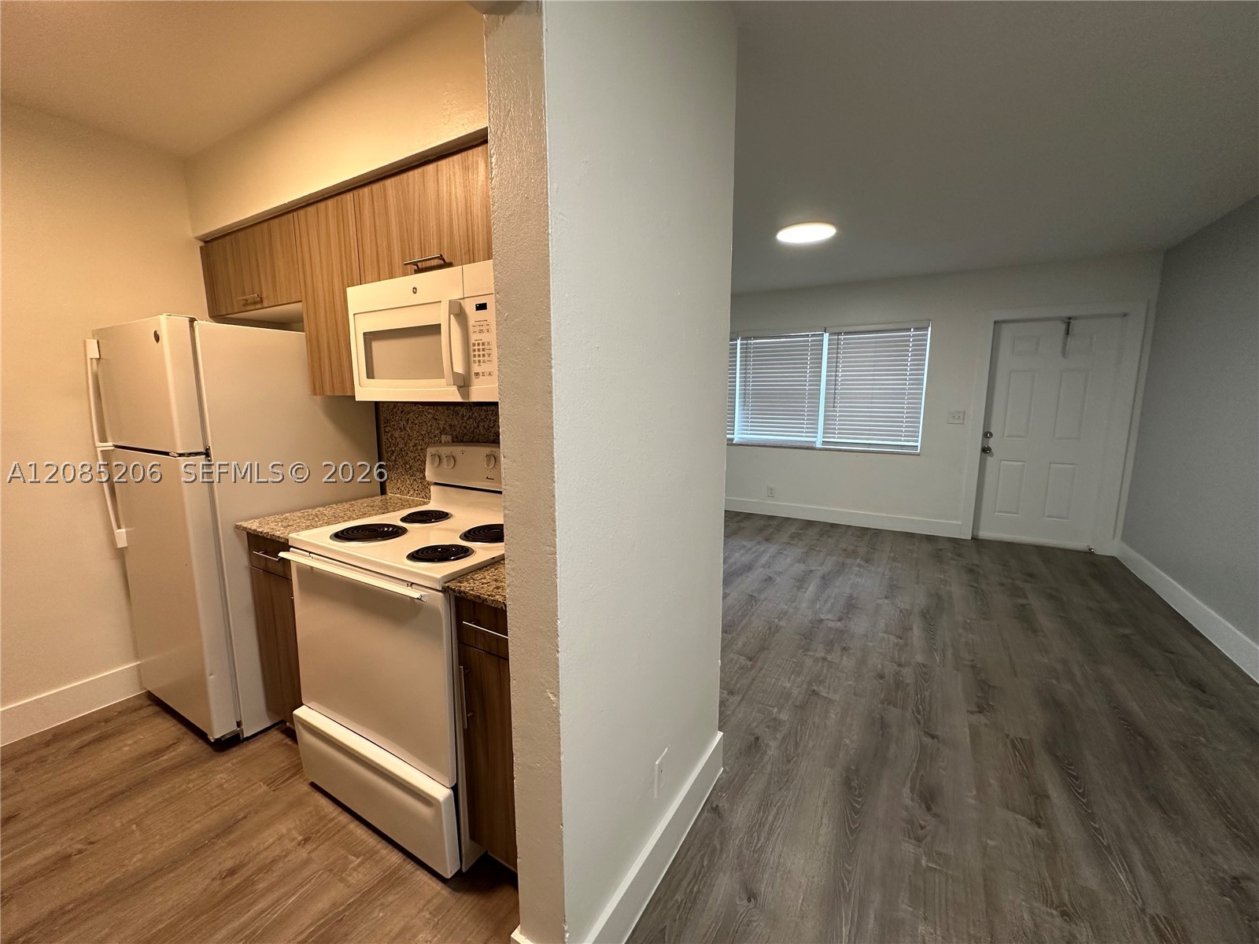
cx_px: 630
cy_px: 472
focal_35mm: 14
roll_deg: -0.4
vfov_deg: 85.7
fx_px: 509
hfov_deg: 102.1
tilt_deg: -8.6
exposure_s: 1/60
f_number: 2.2
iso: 160
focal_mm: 2.22
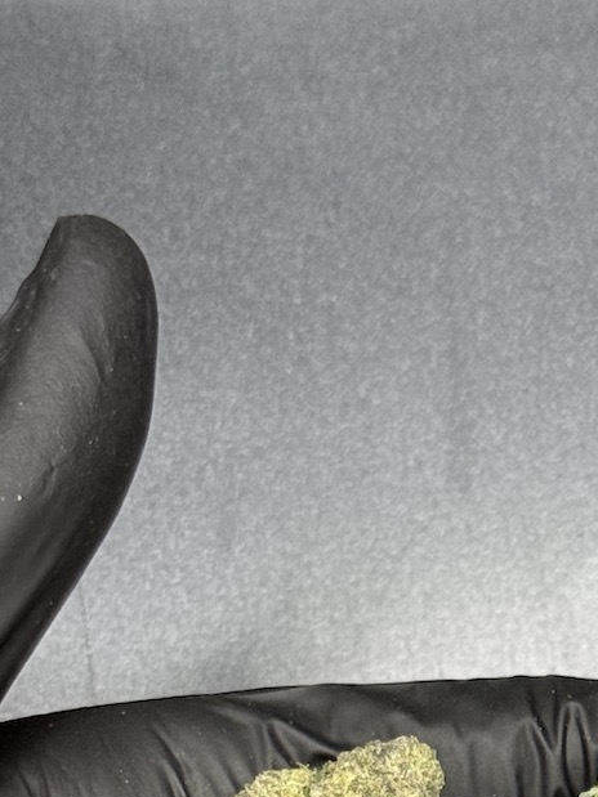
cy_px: 1103
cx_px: 619
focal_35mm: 149
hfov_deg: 9.9
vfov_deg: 12.7
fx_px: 3433
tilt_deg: -78.9
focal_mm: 6.76
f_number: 1.78
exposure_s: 1/60
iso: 125
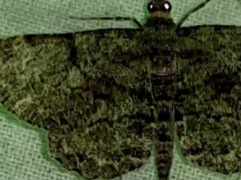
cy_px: 103
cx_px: 206
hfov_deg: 30.6
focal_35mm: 61
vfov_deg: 24.0
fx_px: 424
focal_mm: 5.1
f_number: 1.6
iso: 32
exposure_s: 1/81
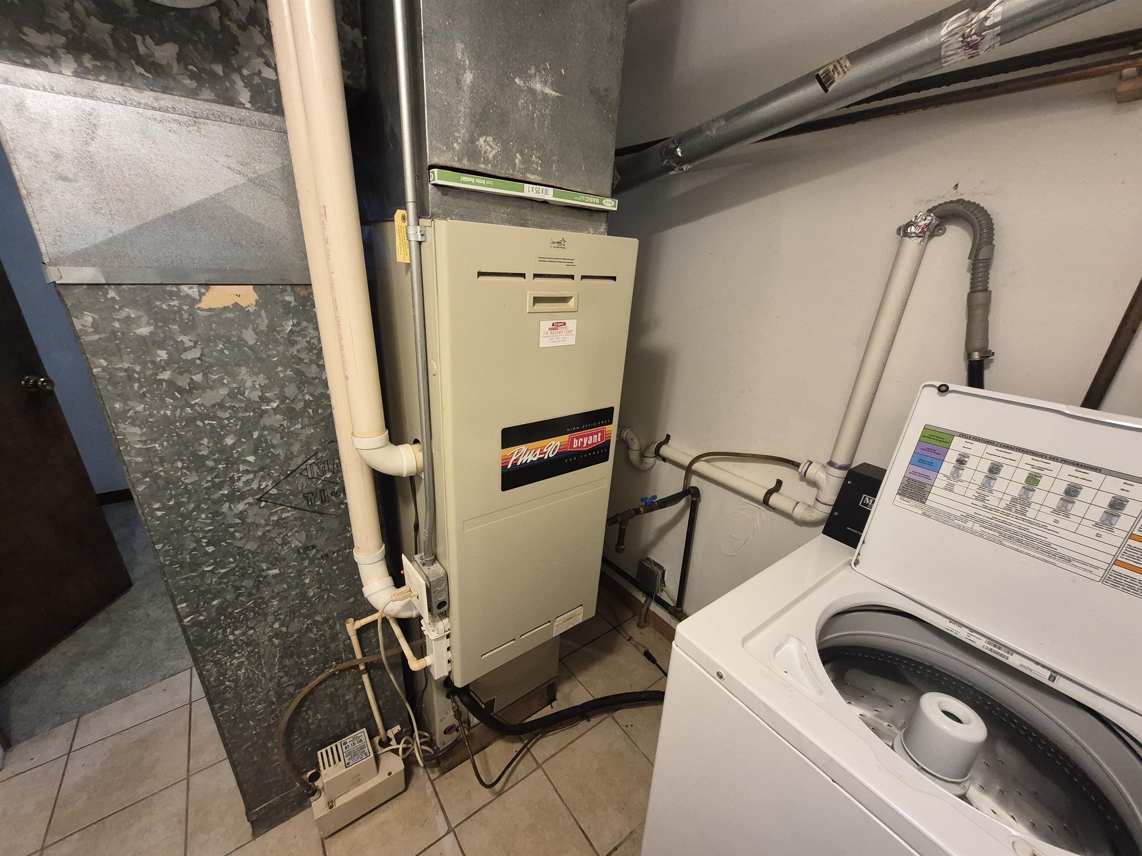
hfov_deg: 106.2
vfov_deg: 89.9
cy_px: 428
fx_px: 429
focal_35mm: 13
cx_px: 571
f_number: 2.2
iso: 500
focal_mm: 1.74
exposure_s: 1/60
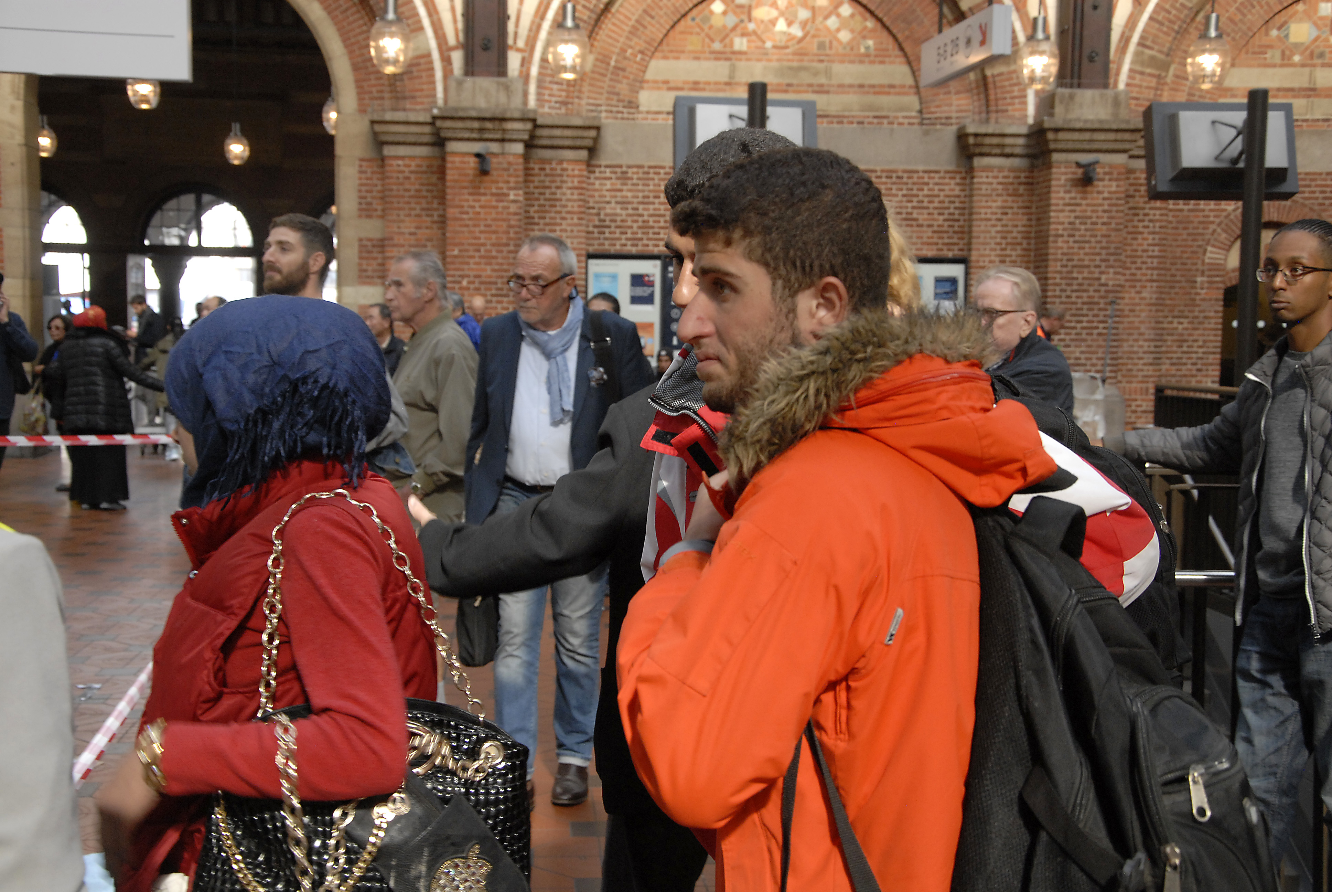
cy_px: 446
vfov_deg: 28.2
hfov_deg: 41.1
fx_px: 1778
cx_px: 666
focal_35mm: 48
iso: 500
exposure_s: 1/100
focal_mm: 32
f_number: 6.3
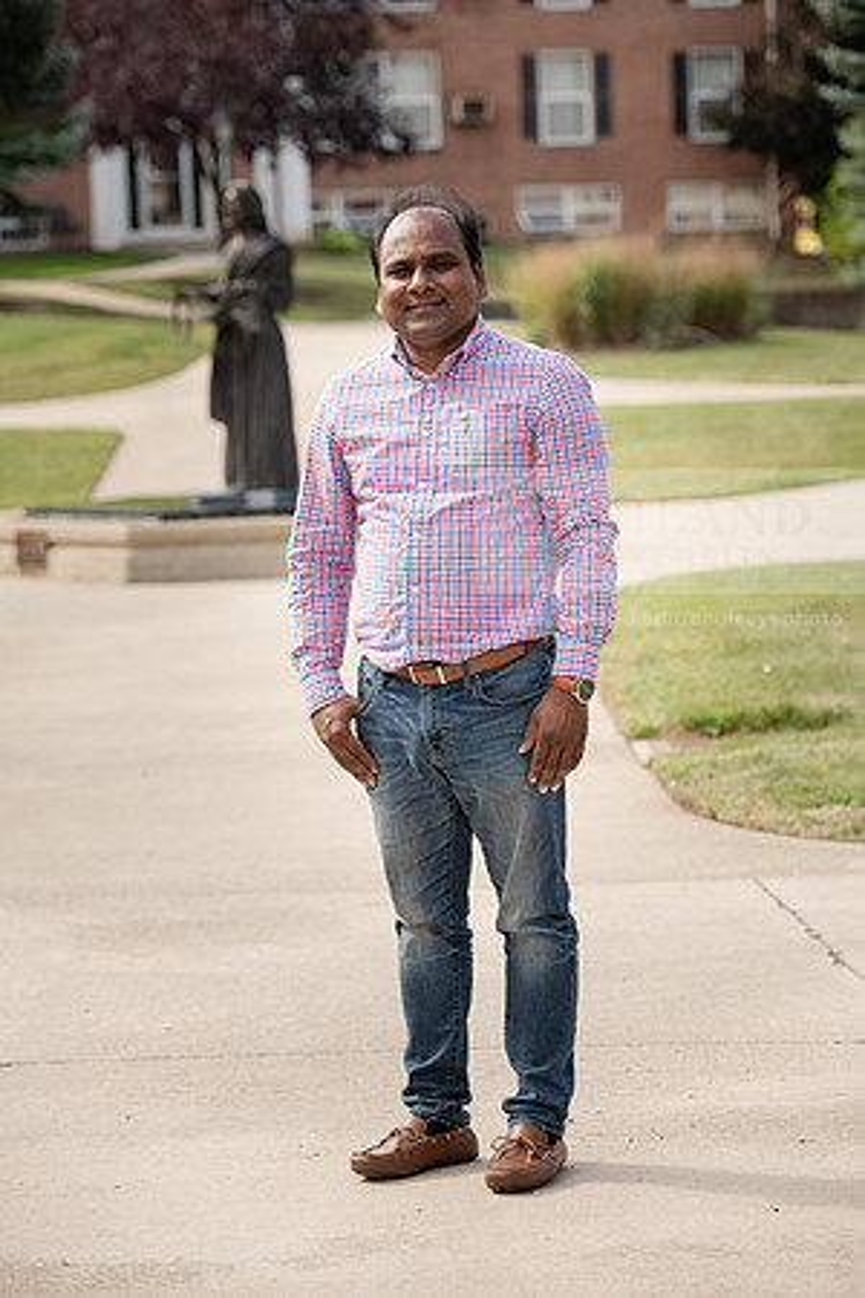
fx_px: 4036
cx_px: 432
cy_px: 649
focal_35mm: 112
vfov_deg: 18.3
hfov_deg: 12.2
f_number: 5
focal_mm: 112
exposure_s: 1/320
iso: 160
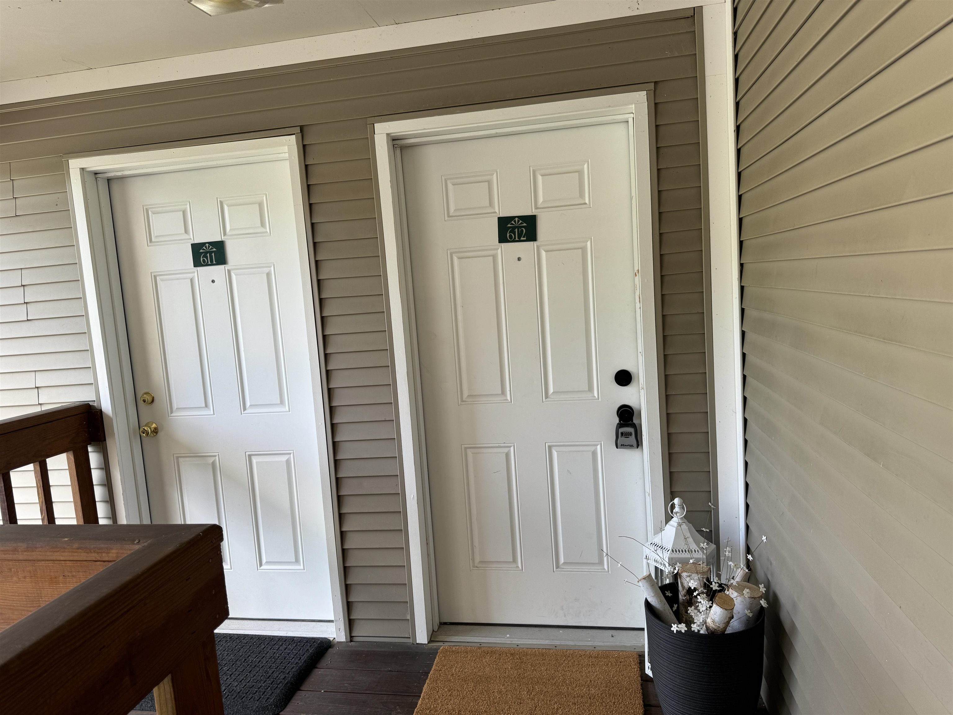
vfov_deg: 56.8
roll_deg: +4.7
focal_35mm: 24
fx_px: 661
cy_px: 358
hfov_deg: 71.6
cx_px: 476
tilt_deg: -6.7
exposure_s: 1/121
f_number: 1.78
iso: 80
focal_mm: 6.76
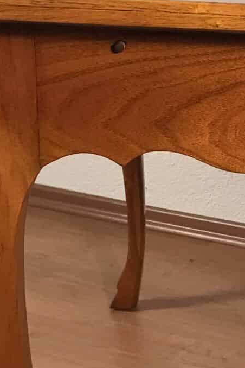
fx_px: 1123
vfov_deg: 18.6
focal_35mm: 110
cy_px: 172
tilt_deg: -19.0
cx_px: 266
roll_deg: -2.3
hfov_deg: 12.3
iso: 25
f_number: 1.8
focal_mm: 3.99
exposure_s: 1/33
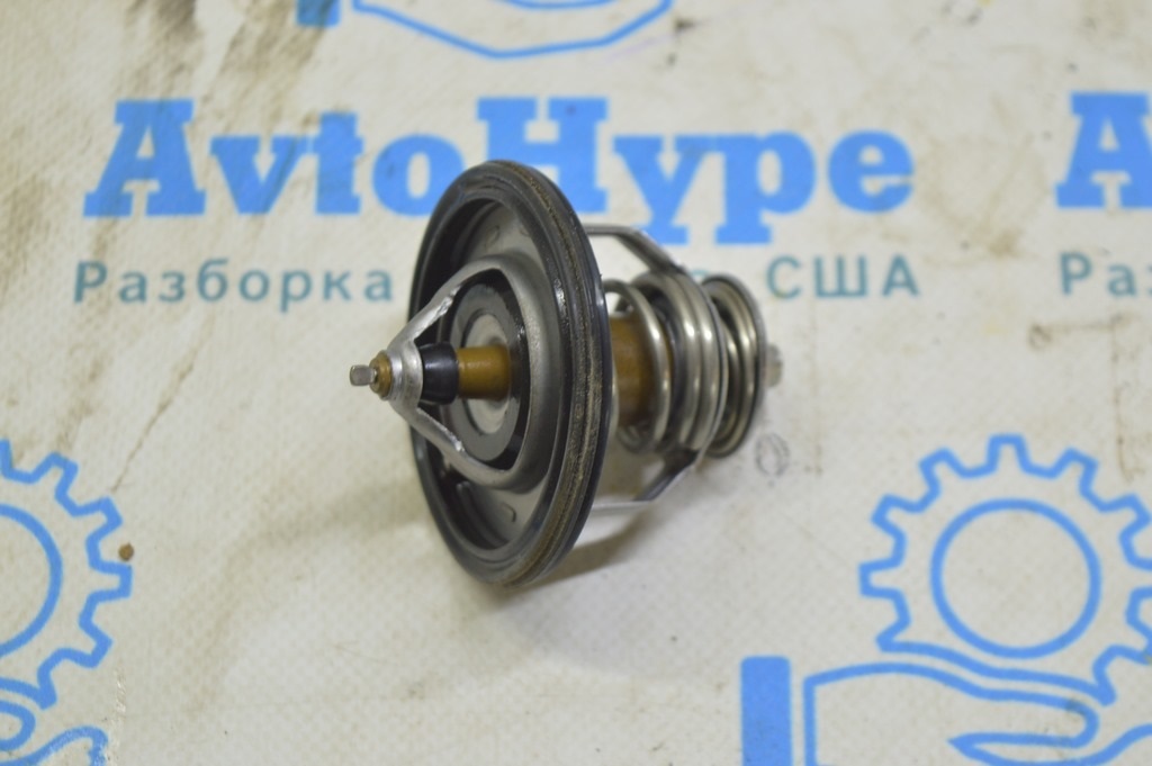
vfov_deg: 16.5
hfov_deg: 24.6
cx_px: 576
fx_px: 2638
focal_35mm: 82
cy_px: 383
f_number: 5.6
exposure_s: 1/20
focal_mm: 55
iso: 400
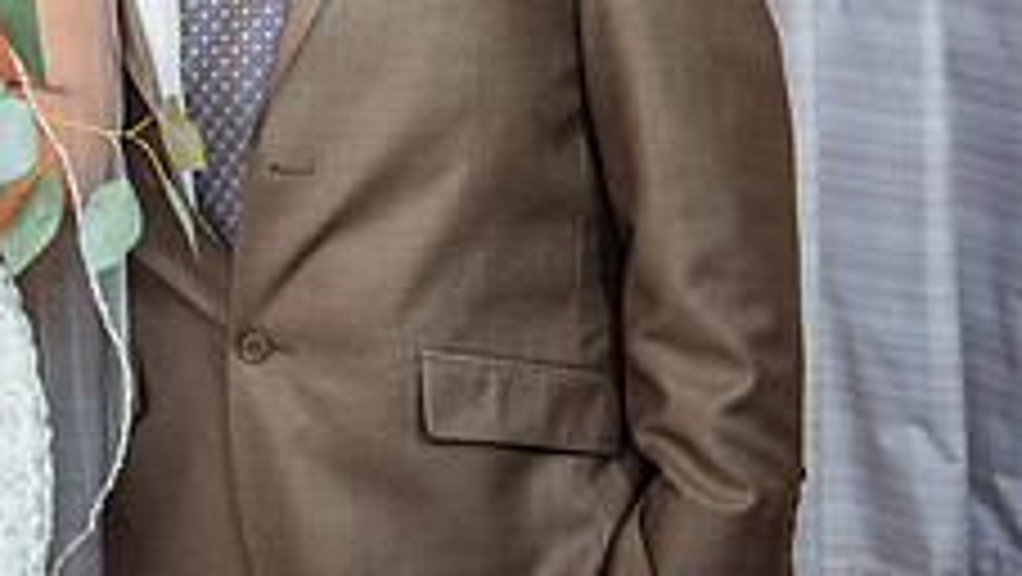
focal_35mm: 147
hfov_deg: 14.2
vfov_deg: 8.2
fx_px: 3986
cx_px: -216
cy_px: -173
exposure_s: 1/100
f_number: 2.8
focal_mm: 55
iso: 320
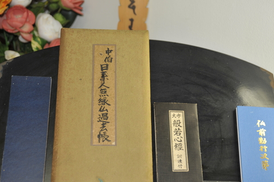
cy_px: 105
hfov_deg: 27.4
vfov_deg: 18.4
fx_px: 563
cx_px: 126
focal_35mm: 74
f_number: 3.8
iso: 200
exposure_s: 1/60
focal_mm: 56
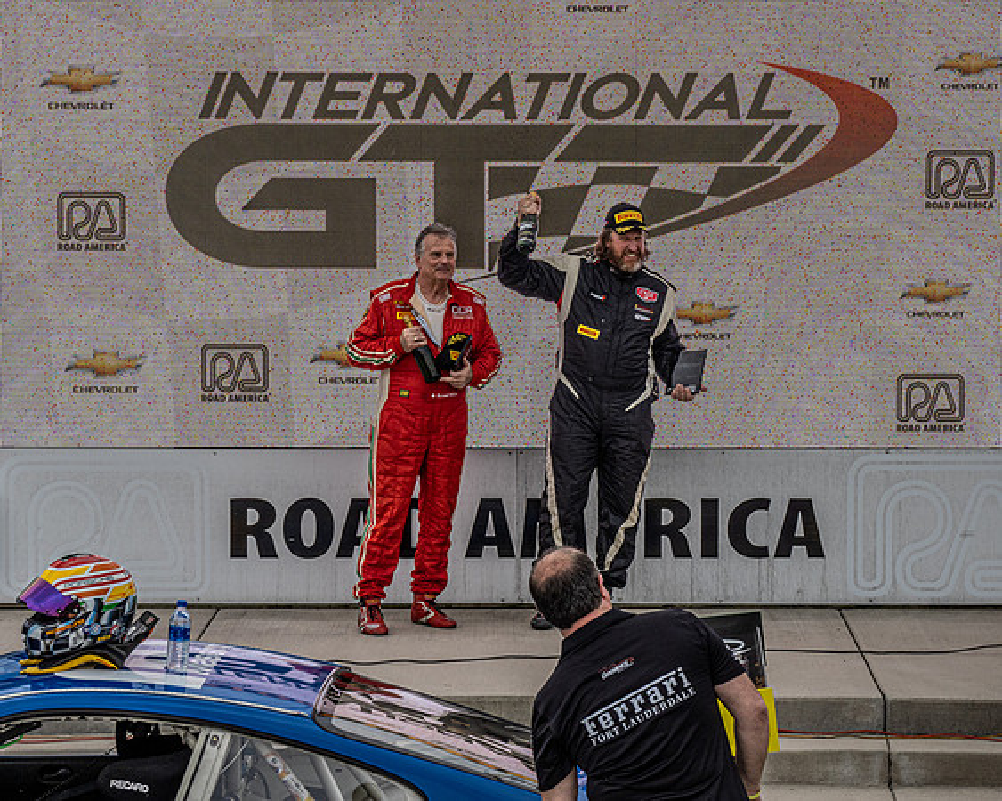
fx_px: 3610
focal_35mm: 122
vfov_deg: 12.7
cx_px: 459
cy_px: 367
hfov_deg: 15.8
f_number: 9
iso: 400
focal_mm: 54
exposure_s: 1/400
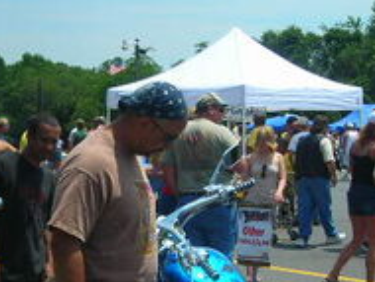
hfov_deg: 24.2
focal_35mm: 80
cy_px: 199
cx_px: 118
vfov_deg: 18.4
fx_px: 868
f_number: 6.4
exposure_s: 1/214
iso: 50
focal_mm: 6.3
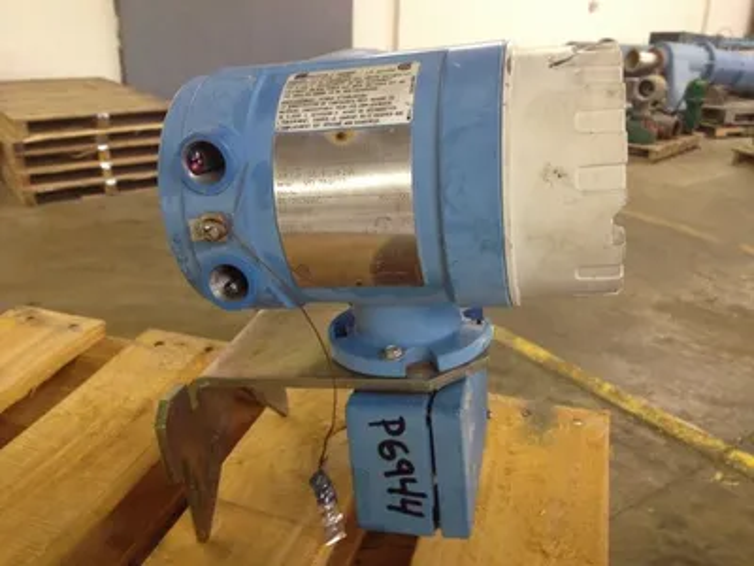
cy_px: 283
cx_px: 377
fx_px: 762
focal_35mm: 35
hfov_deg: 52.6
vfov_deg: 40.7
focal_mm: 4.28
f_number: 2.4
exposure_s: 1/20
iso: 160
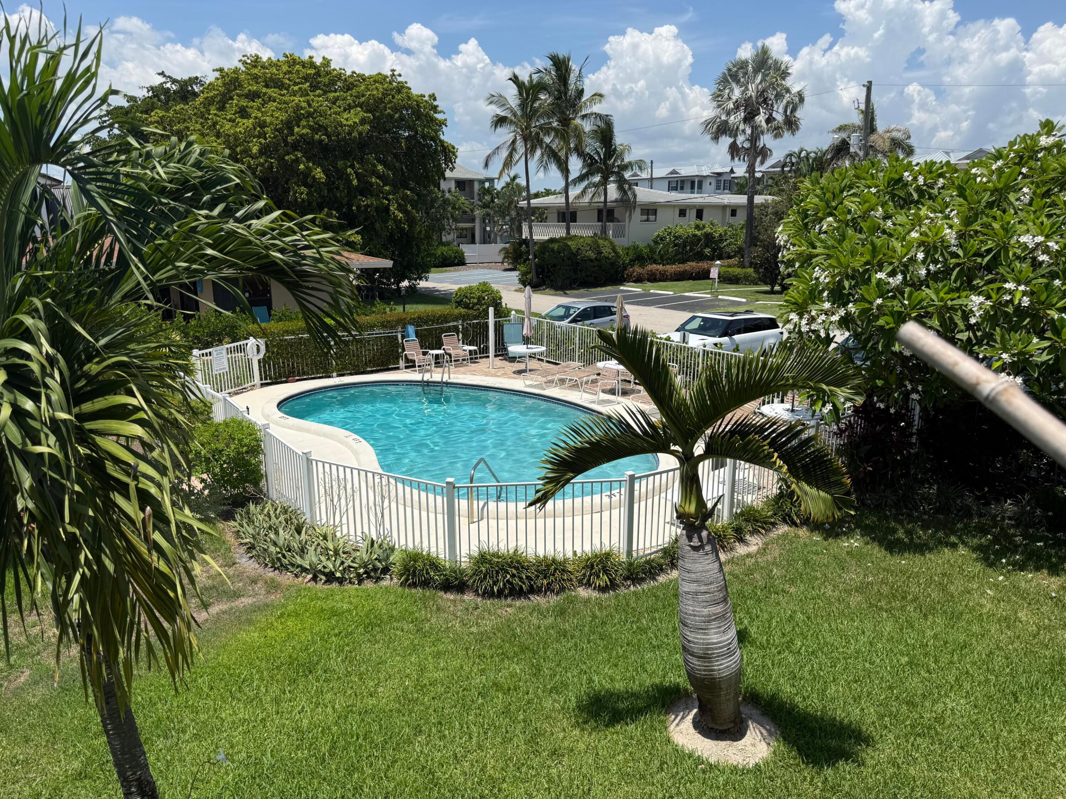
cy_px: 400
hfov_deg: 71.6
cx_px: 533
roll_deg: -0.2
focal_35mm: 24
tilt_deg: -13.8
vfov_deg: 56.8
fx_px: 739
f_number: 1.78
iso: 80
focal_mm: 6.76
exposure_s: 1/5714
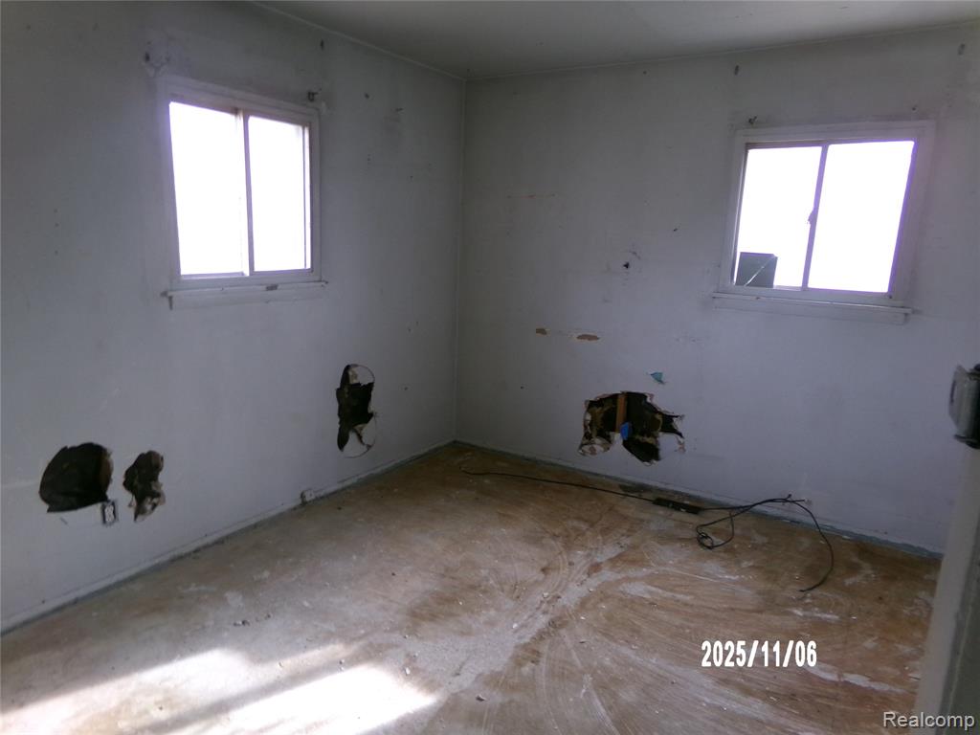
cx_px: 490
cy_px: 368
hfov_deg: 71.6
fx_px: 679
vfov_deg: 56.8
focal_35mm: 24
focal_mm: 4.3
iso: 200
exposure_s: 1/25
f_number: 3.7
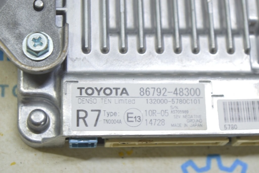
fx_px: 593
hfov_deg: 24.6
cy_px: 86
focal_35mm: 82
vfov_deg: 16.5
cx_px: 130
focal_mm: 55
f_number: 5.6
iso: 400
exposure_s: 1/20
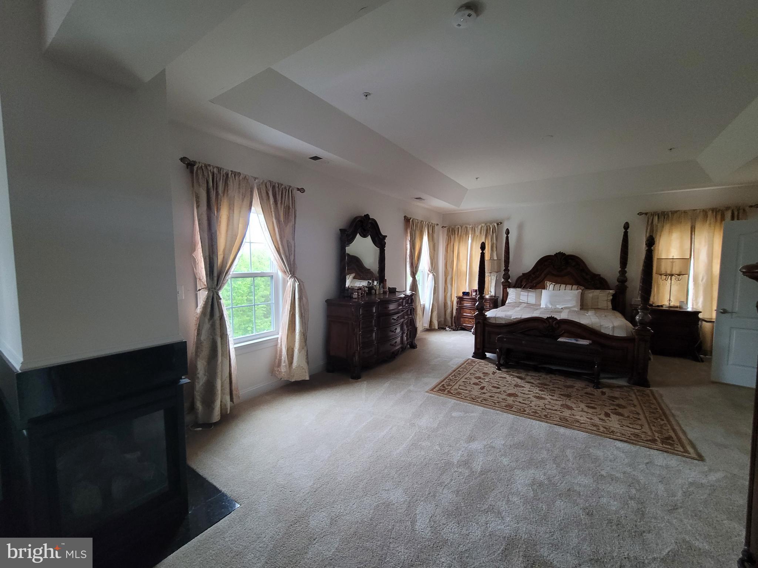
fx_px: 285
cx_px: 379
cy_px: 284
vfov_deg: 89.9
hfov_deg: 106.2
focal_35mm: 13
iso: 500
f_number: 2.2
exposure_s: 1/29
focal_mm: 2.2
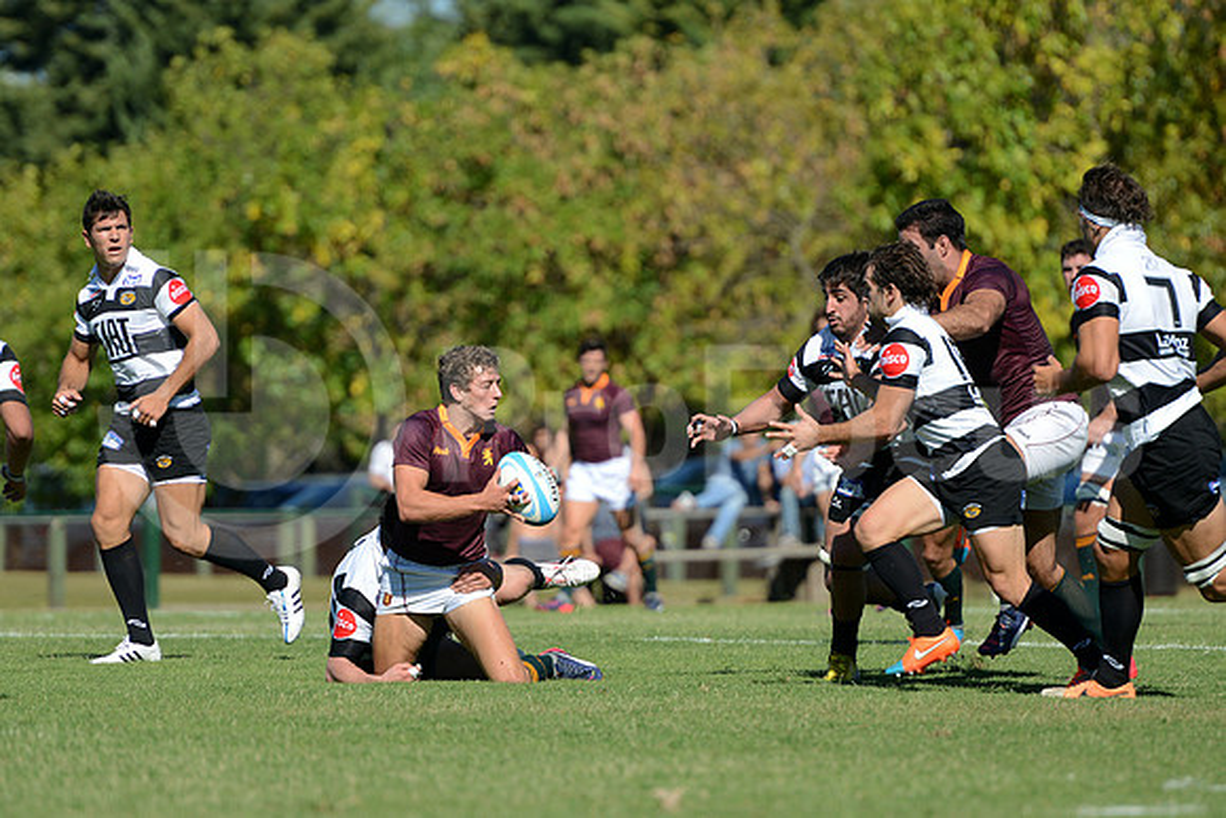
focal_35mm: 280
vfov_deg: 4.9
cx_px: 613
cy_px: 409
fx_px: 9537
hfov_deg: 7.4
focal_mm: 280
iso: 320
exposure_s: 1/1600
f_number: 4
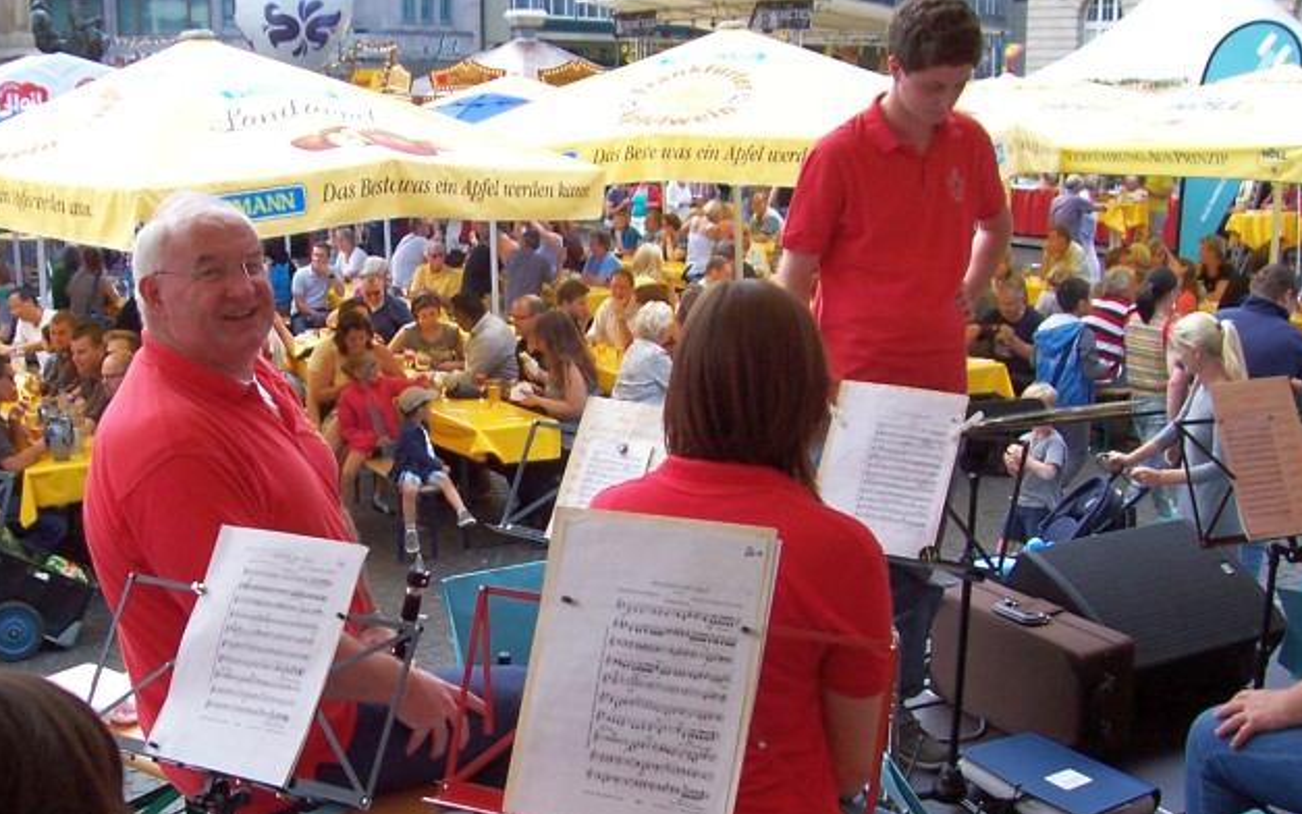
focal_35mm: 46
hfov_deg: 43.2
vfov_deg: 27.9
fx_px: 1632
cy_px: 488
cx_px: 490
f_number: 2.7
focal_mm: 5.6
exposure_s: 1/350
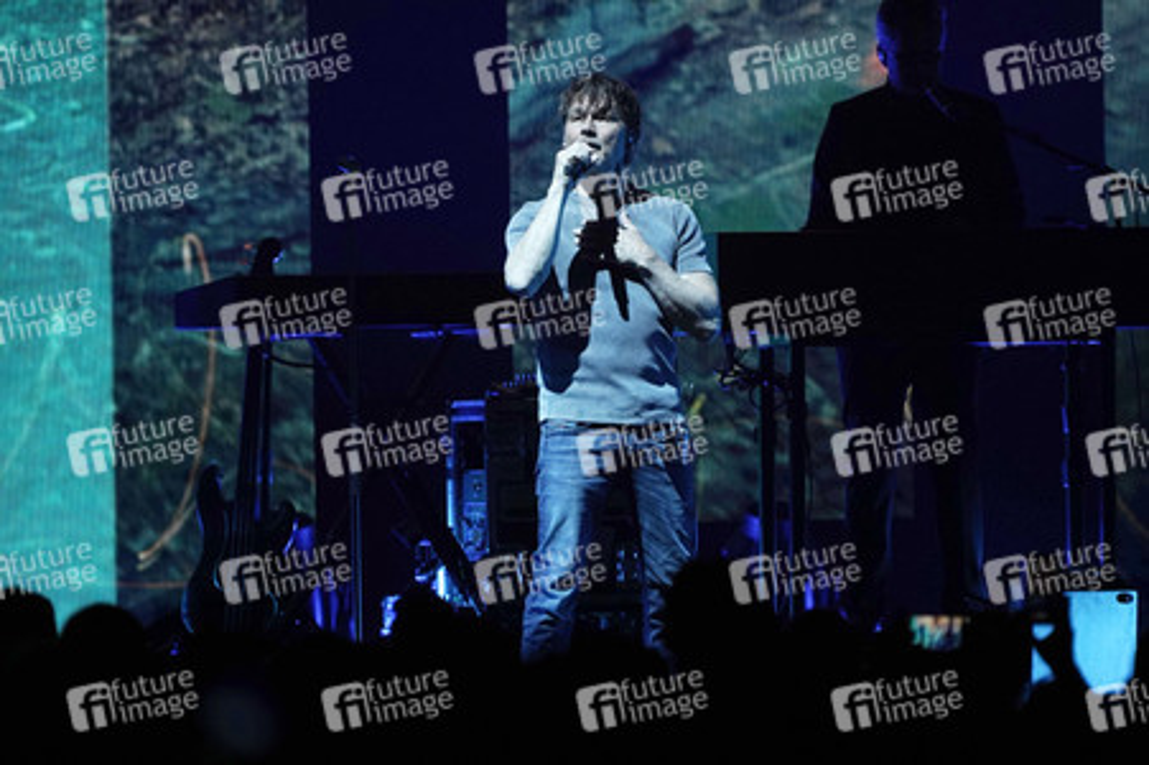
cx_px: 574
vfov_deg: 2.3
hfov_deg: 3.4
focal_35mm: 600
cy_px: 382
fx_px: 19135
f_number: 6.3
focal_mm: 600
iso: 1600
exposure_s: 1/400
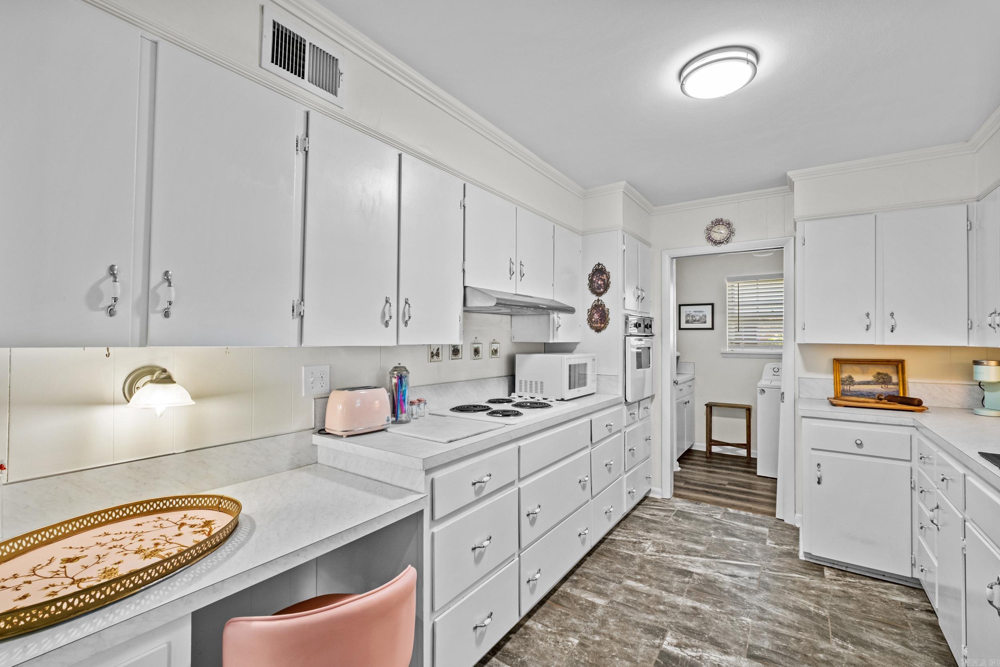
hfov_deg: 100.4
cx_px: 500
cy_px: 334
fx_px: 417
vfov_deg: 77.3
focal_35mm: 15
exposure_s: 1/1.67
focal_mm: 10
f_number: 7.1
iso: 400
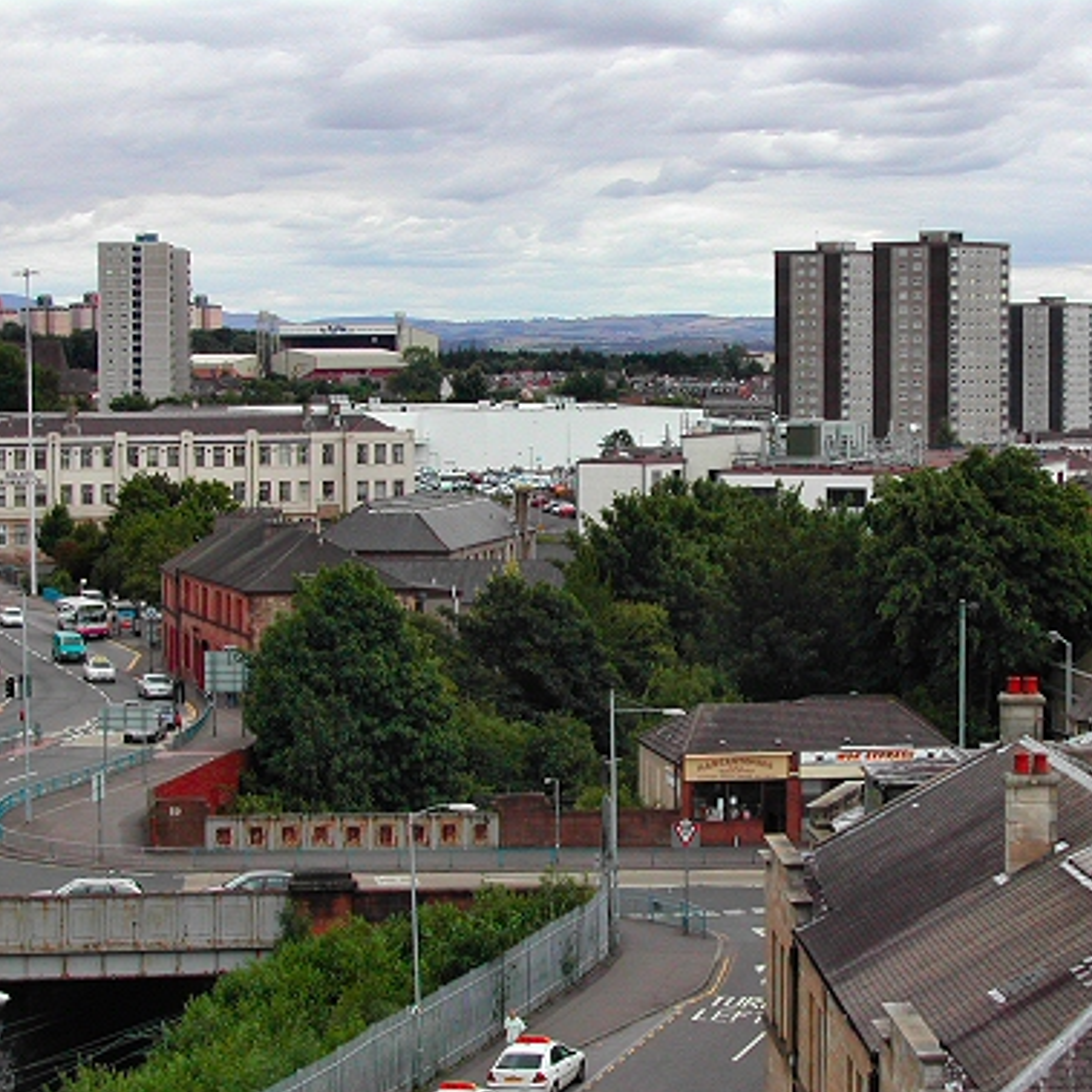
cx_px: 619
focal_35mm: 86
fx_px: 3069
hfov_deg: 20.2
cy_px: 547
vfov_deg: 20.2
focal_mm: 15.3
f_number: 3.8
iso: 100
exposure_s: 1/405
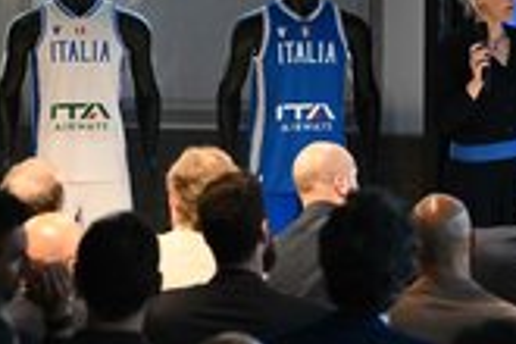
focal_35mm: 177
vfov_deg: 7.8
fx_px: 2537
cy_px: 103
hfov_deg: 11.6
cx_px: 347
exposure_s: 1/400
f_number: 2.8
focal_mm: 75
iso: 6400
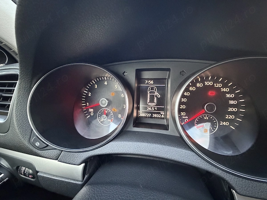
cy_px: 100
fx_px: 108
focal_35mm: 14
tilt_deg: -25.6
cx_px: 134
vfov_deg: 85.7
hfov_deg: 102.1
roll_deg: +4.6
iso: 1250
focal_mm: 2.22
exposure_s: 1/45
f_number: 2.2
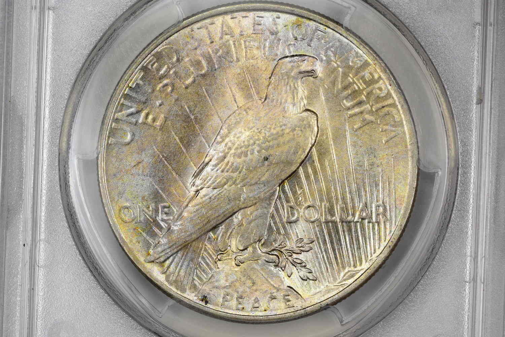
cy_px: 168
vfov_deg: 6.1
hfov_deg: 9.1
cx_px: 252
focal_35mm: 225
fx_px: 3156
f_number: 11
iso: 800
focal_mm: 150
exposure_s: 1/500
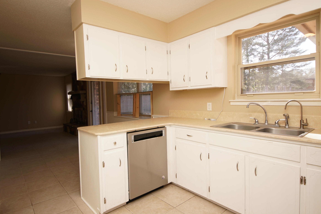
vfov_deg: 64.5
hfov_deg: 86.9
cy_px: 106
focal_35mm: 19
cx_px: 158
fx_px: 169
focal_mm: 12
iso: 160
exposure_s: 1/60
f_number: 4.5
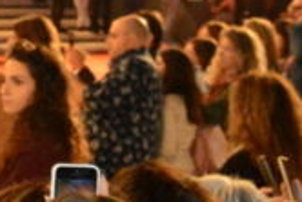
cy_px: 163
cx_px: -227
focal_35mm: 240
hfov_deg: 8.3
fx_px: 2015
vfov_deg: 5.7
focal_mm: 26
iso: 5000
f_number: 5
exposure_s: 1/160
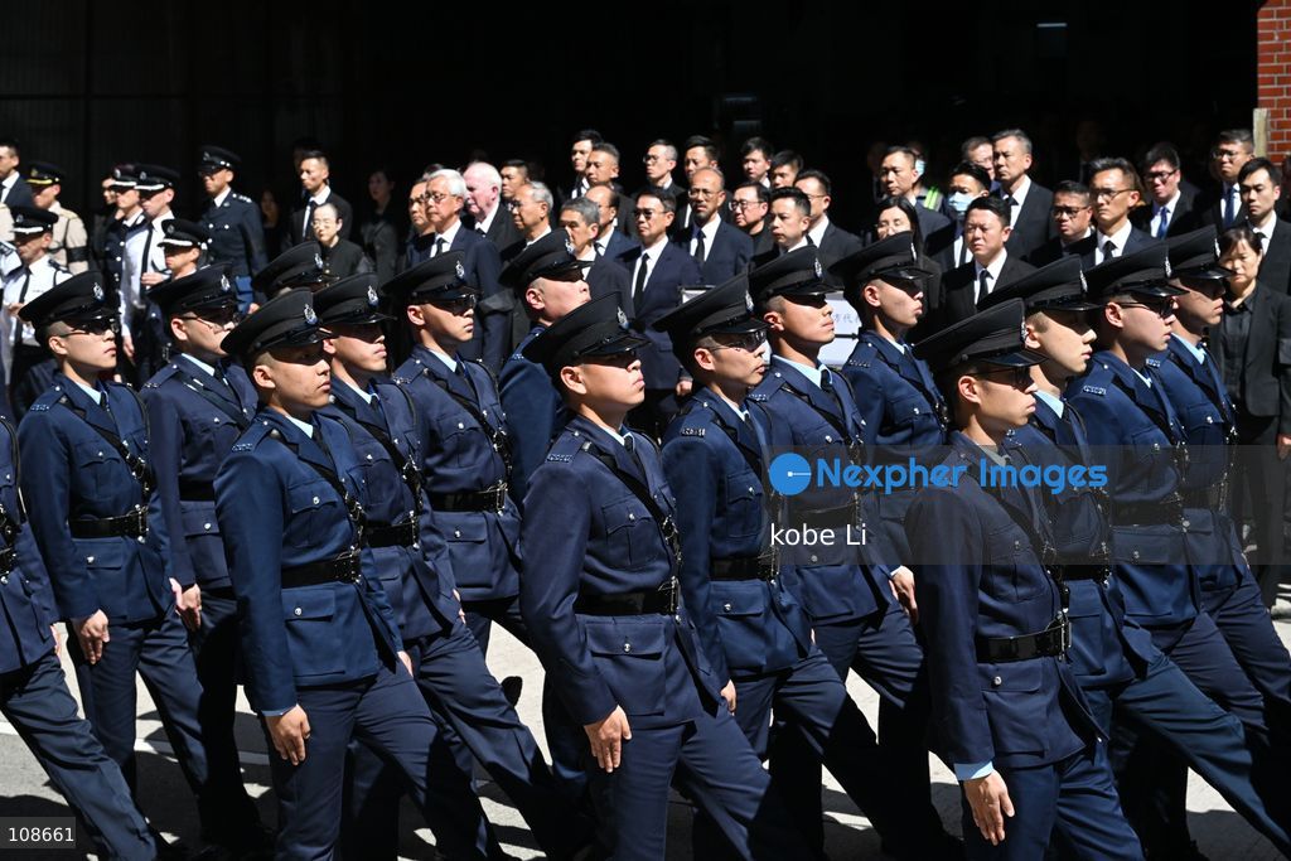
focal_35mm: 65
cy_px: 430
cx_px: 646
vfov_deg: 20.9
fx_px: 2331
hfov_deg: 31.0
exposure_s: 1/1000
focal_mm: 65
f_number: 8
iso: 450
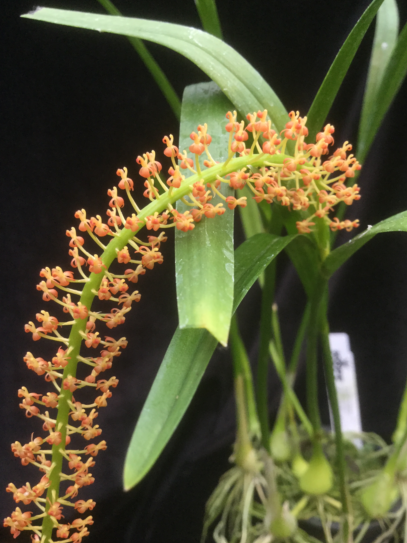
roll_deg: -2.3
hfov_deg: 44.2
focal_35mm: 32
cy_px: 272
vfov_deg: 56.8
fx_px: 502
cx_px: 210
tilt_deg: -19.3
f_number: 2.4
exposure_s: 1/33
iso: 50
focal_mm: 3.3
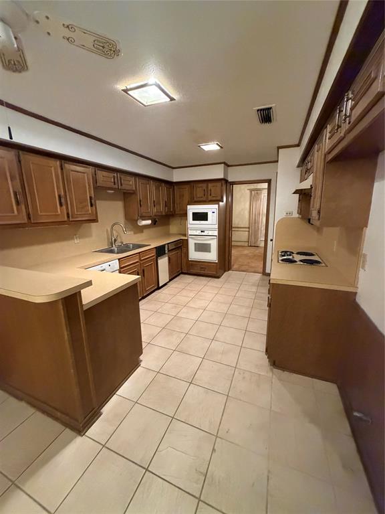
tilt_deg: -11.0
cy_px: 257
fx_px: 208
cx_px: 192
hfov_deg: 85.7
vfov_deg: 102.1
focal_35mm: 14
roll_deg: -0.2
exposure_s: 1/60
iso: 640
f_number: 2.2
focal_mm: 2.22
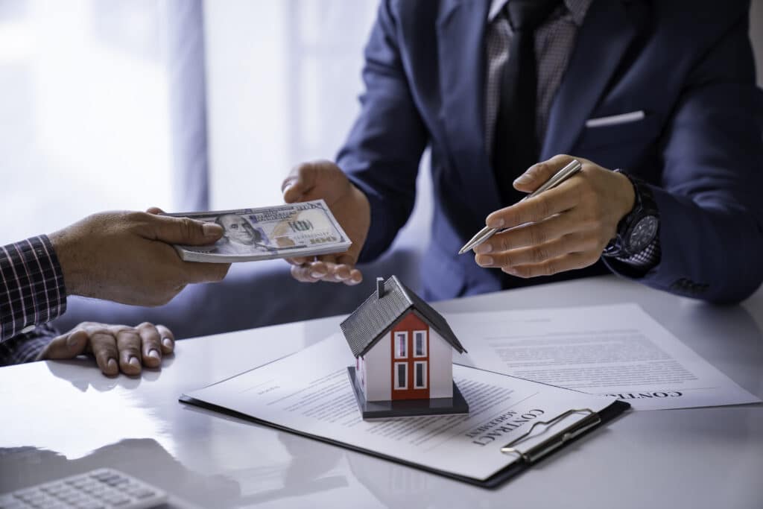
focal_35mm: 70
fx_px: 1484
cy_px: 254
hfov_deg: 28.8
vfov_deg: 19.5
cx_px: 382
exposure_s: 1/100
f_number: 3.2
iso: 320
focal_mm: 70
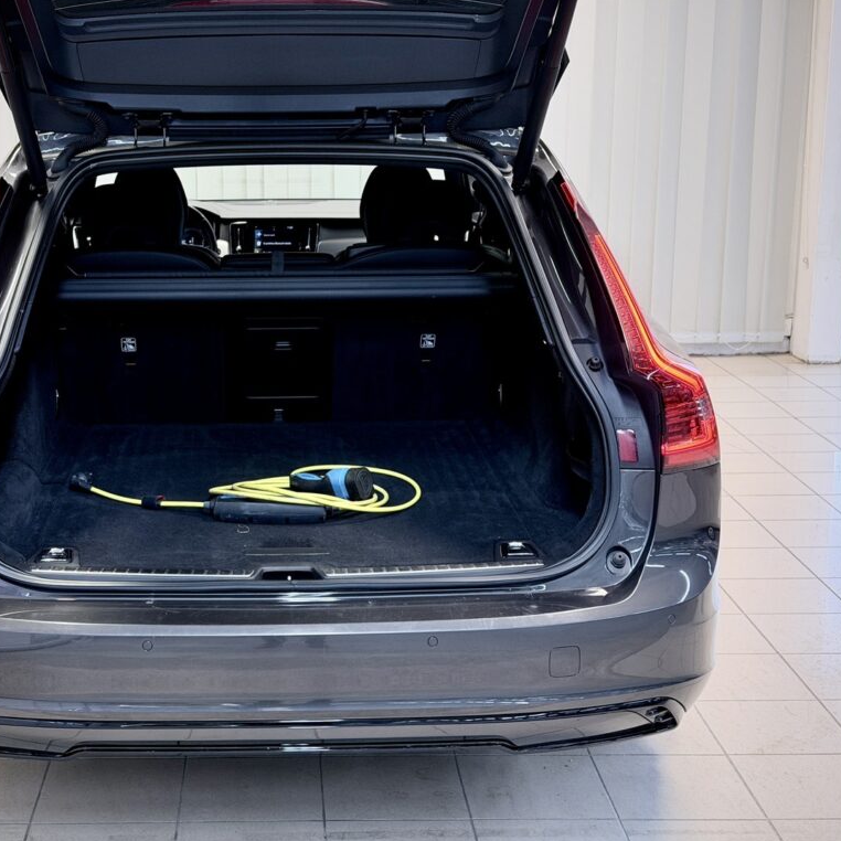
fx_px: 1567
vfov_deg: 30.0
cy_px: 420
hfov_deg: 29.9
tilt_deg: -13.4
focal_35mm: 57
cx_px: 288
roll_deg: +1.2
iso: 160
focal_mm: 6.76
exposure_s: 1/50
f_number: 1.78
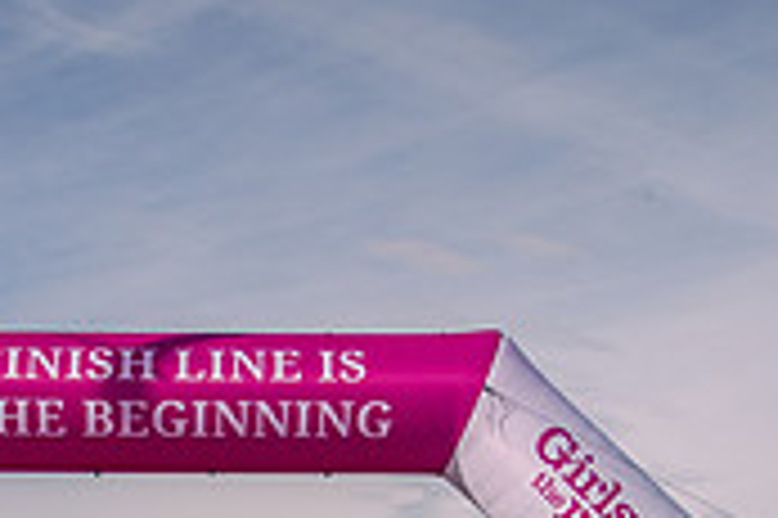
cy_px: 824
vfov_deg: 15.3
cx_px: 247
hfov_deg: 24.9
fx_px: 1749
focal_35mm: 81
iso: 200
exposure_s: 1/1250
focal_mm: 24
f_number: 5.6
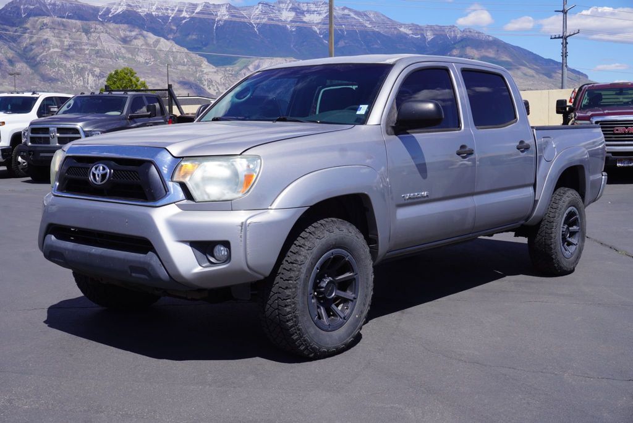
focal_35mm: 44
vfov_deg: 30.9
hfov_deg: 44.9
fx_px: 765
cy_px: 212
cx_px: 316
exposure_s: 1/160
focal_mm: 29
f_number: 11
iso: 100
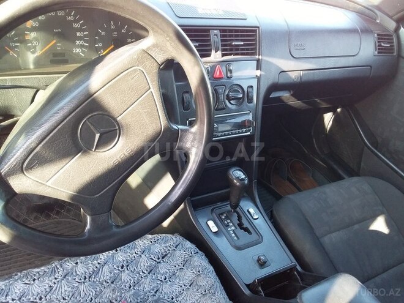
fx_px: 362
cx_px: 202
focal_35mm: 31
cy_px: 152
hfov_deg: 58.4
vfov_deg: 45.4
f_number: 2.2
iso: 64
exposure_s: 1/50
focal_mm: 3.3
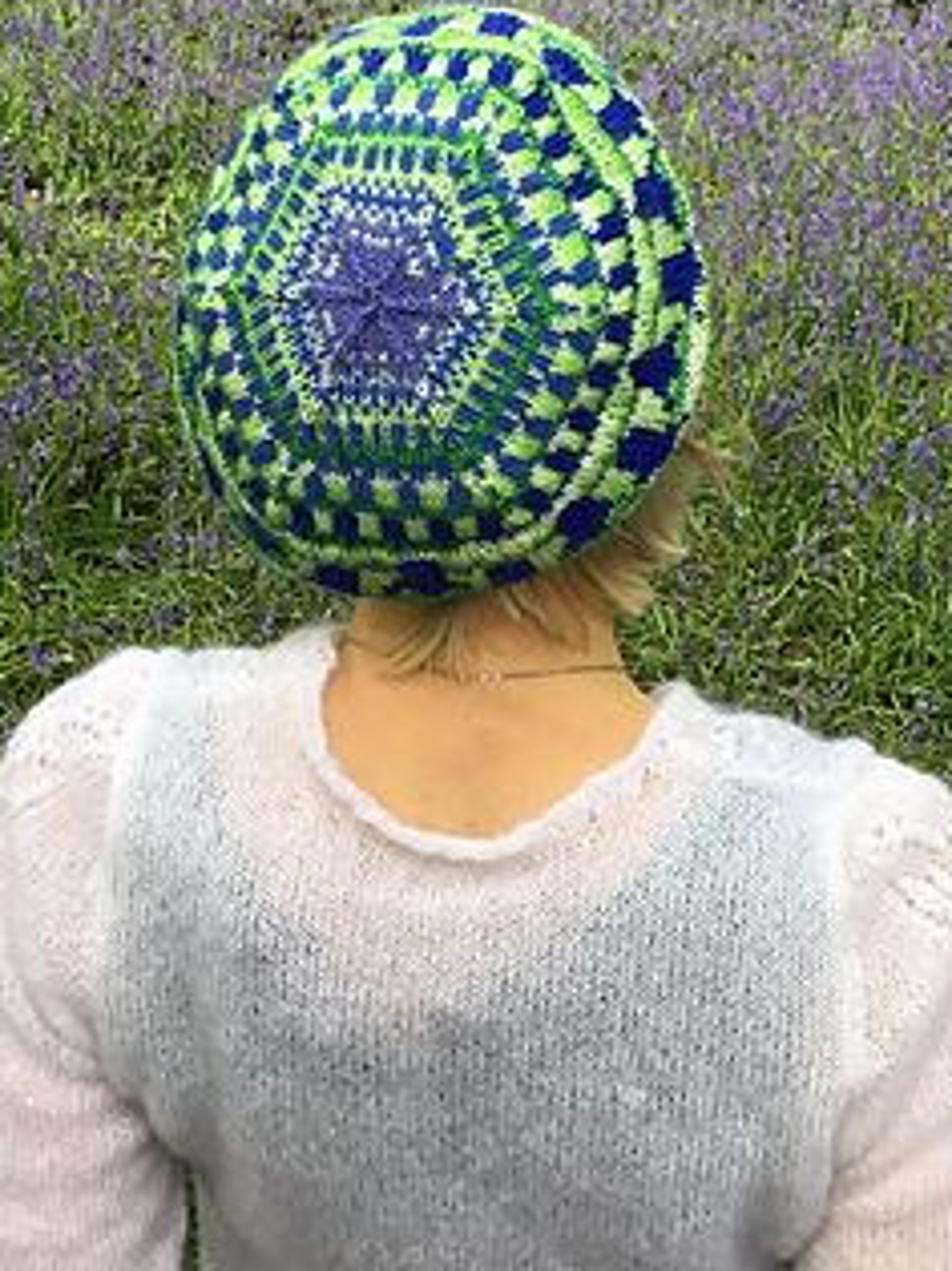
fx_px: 2312
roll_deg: +2.1
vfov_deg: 30.1
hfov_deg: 23.3
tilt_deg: -13.6
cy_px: 270
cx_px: 420
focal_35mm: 63
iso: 32
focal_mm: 3.3
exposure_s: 1/100
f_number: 2.4
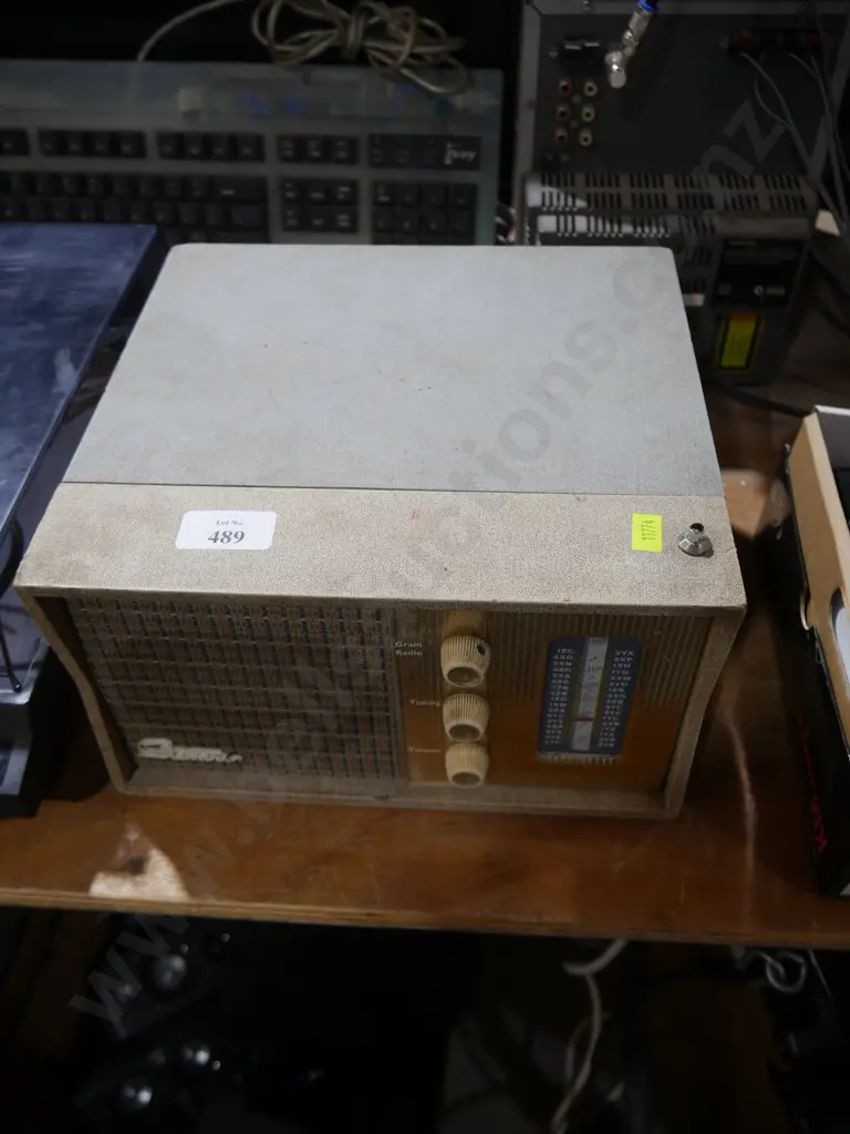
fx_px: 917
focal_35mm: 28
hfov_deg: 49.7
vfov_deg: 63.4
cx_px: 425
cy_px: 567
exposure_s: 1/60
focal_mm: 14
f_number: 3.5
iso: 250
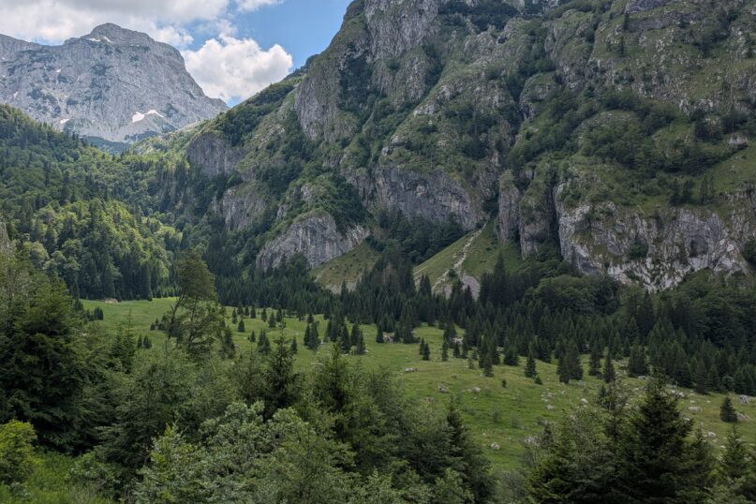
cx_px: 285
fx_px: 693
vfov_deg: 39.5
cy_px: 164
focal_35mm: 33
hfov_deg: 56.6
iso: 52
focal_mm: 5.43
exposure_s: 1/3953
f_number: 1.89
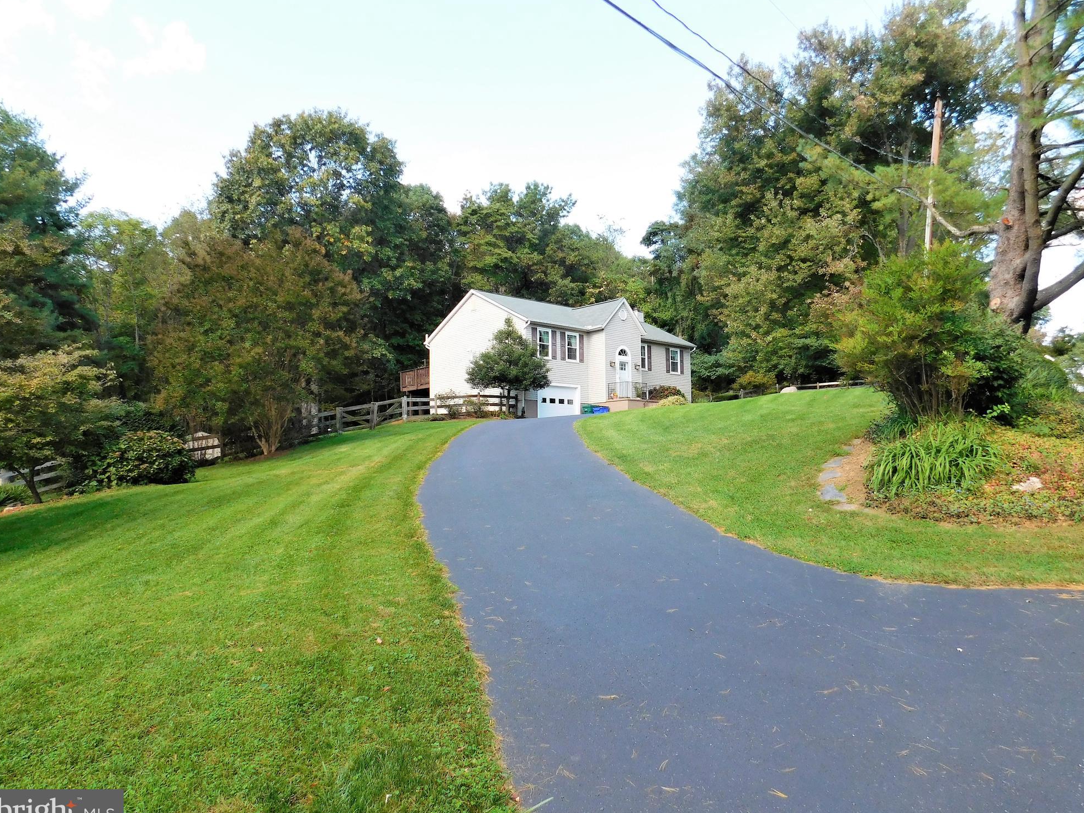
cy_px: 410
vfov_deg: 56.8
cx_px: 551
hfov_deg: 71.6
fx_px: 752
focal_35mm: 24
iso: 125
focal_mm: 4
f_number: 3
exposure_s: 1/250
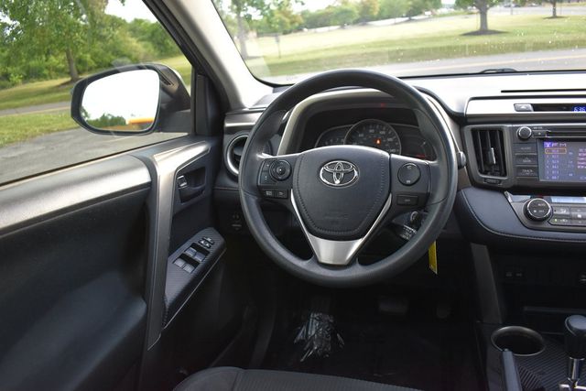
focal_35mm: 30
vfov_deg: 43.6
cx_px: 293
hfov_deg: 61.9
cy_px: 196
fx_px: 488
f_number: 3.5
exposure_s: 1/125
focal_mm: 20
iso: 800
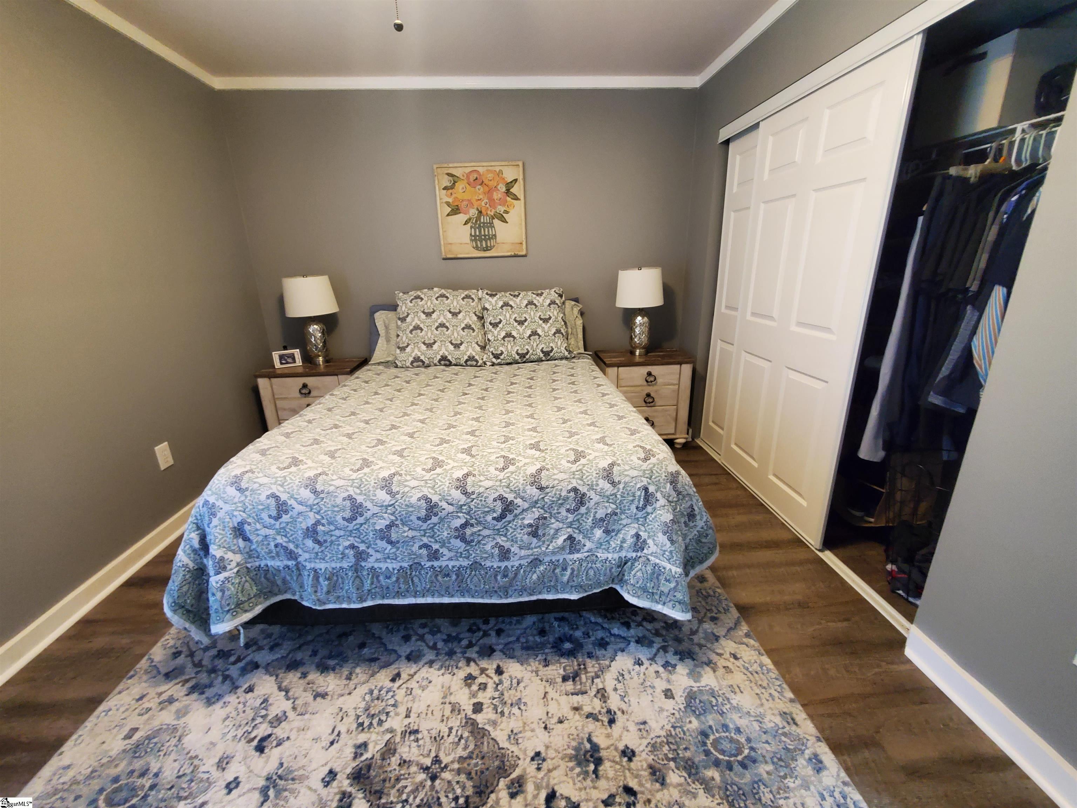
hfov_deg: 106.2
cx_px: 538
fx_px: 404
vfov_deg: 89.9
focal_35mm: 13
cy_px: 404
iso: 1000
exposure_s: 1/24
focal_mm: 1.8
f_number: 2.2
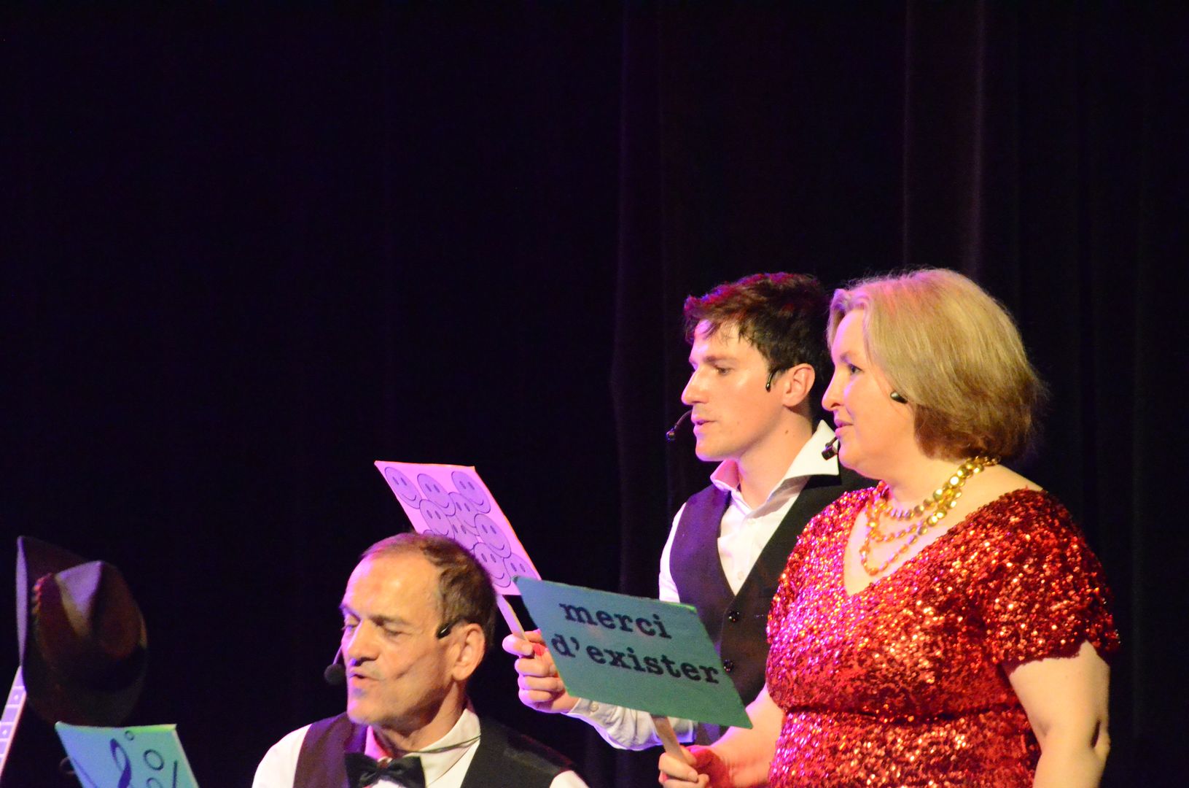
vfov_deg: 4.6
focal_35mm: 300
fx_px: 9887
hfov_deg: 6.9
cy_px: 394
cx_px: 594
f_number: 6.3
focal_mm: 200
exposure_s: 1/50
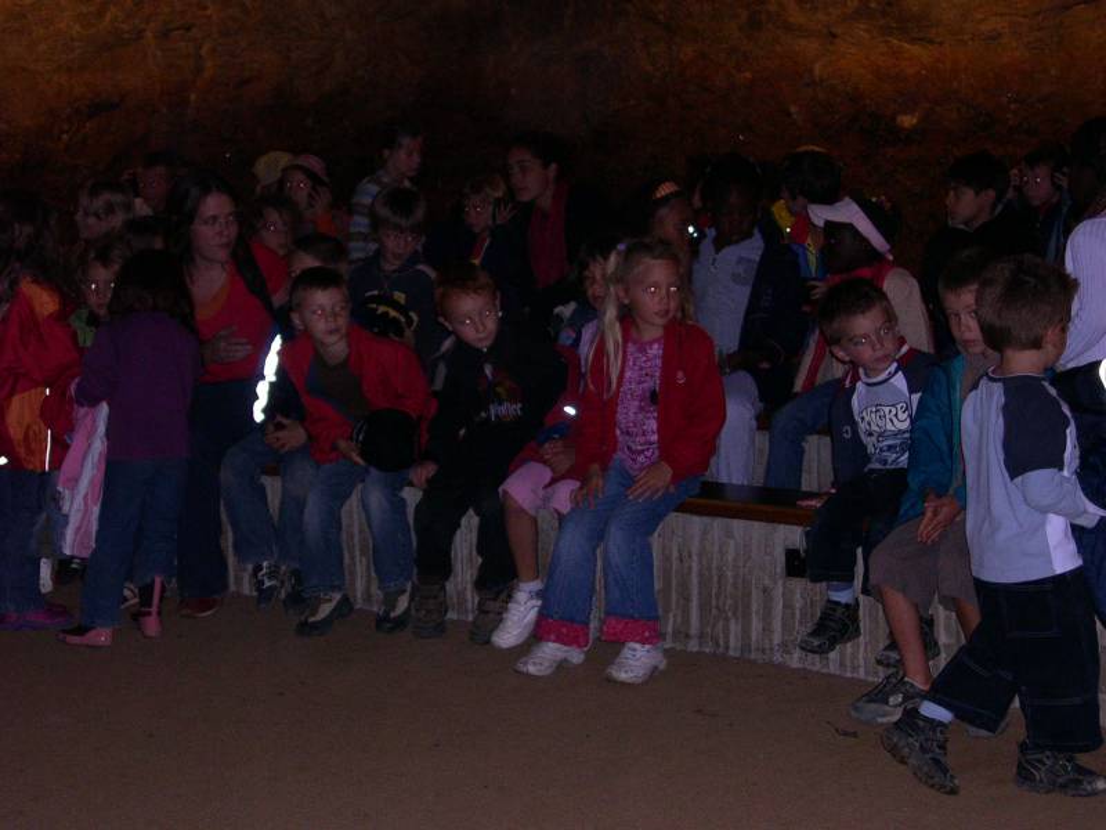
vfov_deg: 20.4
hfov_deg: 27.0
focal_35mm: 72
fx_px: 2300
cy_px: 415
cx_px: 553
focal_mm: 15.3
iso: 400
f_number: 3.8
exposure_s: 1/60
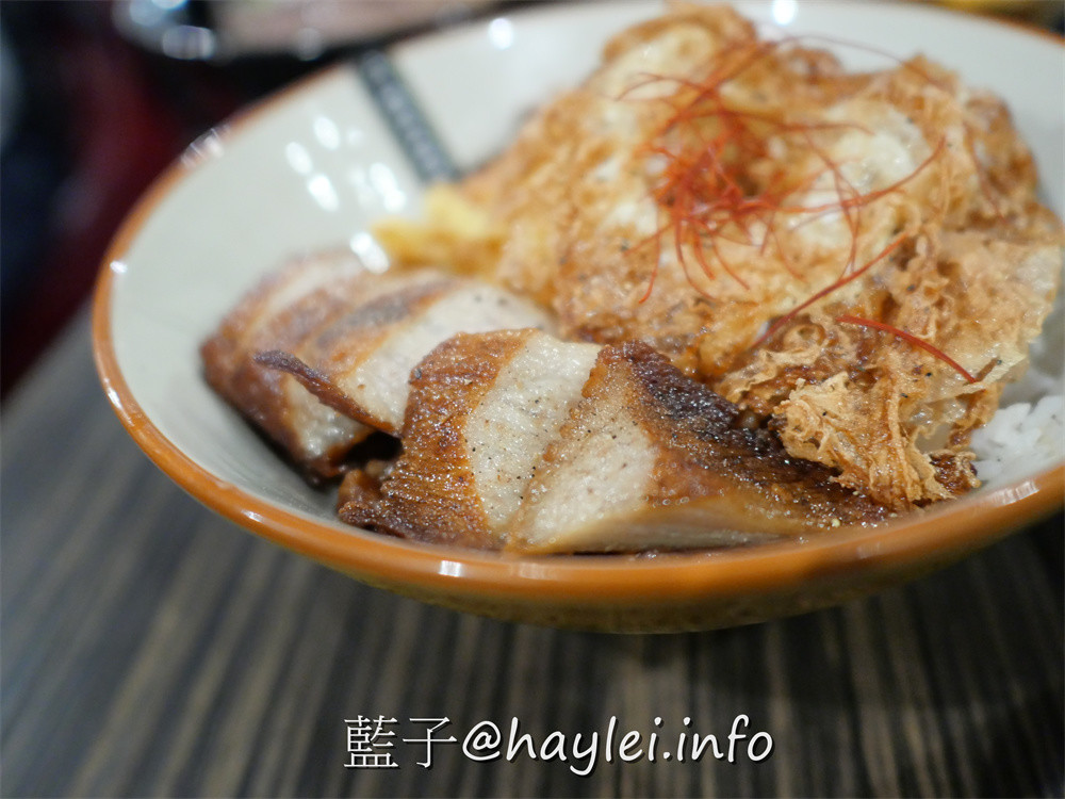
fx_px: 923
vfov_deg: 46.8
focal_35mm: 30
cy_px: 400
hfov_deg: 60.0
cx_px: 532
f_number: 1.7
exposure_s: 1/60
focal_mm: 15
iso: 2500
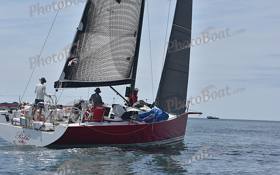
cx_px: 137
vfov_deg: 11.6
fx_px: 863
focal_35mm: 113
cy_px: 76
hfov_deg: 18.4
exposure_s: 1/800
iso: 250
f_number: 7.1
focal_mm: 95
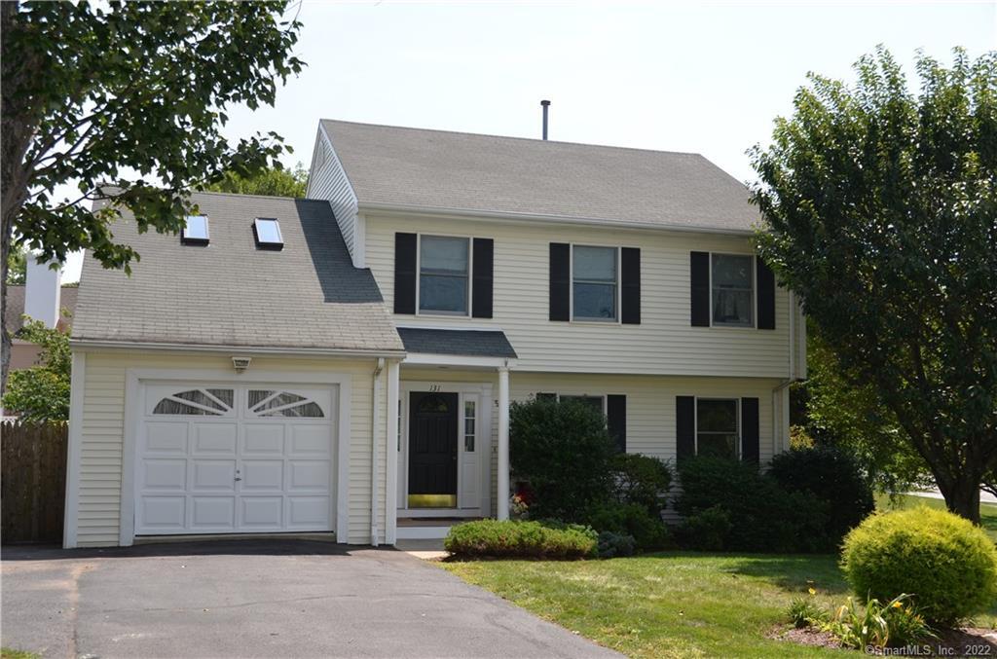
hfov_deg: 49.7
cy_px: 330
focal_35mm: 39
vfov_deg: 34.0
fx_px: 1077
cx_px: 498
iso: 100
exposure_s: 1/250
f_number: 7.1
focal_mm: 26
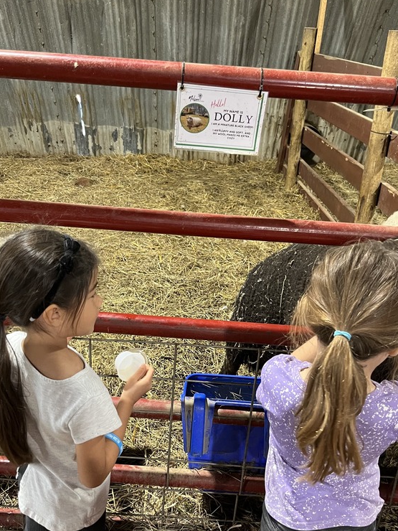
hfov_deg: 39.7
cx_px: 192
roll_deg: -2.2
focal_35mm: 36
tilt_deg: -30.6
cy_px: 335
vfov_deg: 50.8
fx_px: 552
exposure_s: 1/60
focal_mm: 5.1
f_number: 1.6
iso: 320
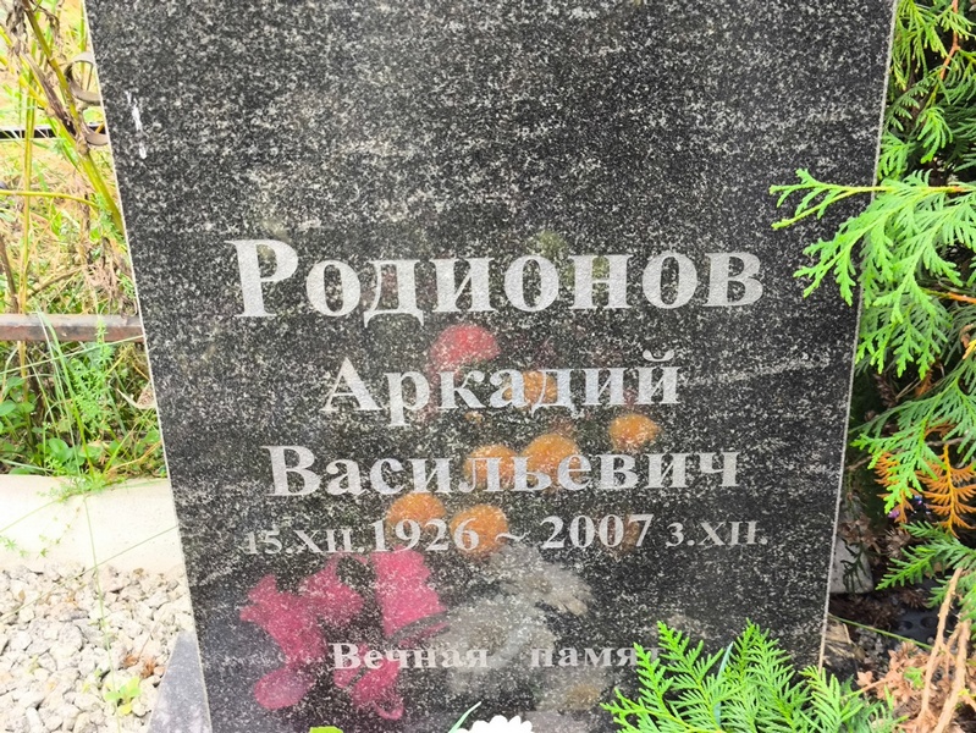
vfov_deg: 29.1
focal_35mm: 50
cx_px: 488
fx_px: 1410
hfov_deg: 38.2
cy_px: 366
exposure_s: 1/60
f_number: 1.7
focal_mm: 4.71
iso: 64
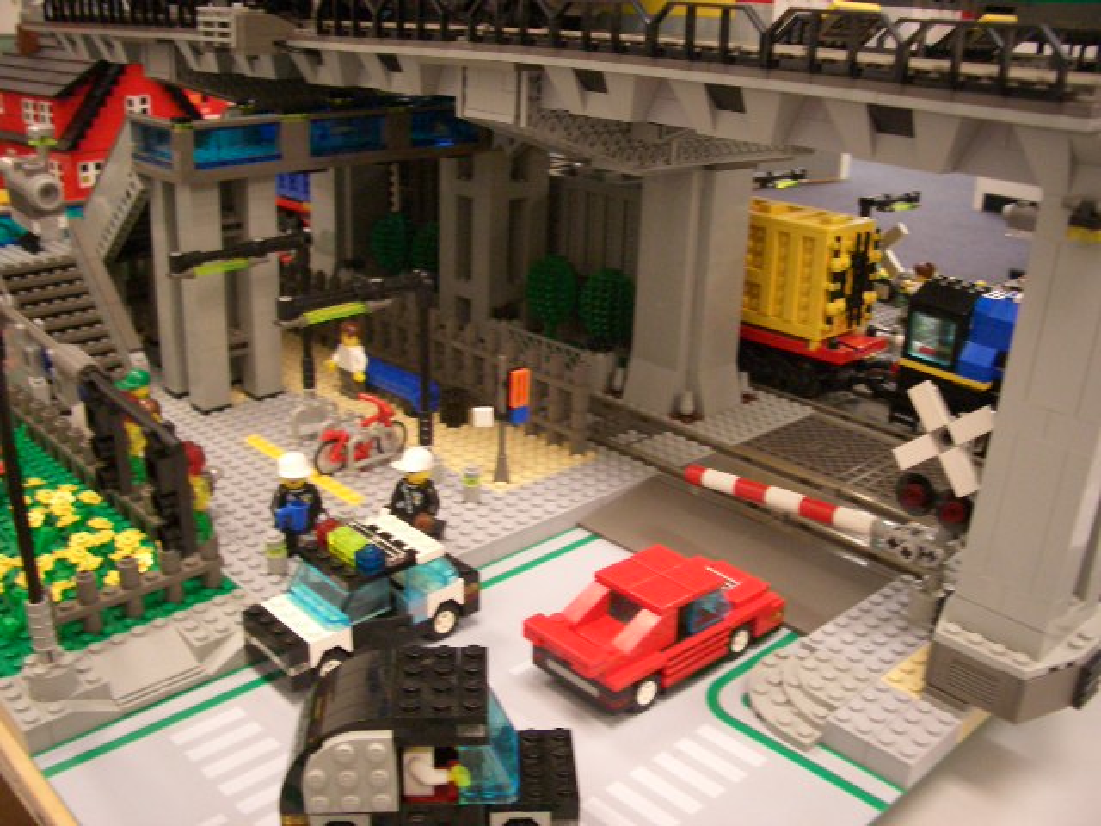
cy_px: 413
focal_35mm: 35
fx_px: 1113
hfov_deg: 52.6
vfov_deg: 40.7
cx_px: 550
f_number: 2.6
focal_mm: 5.8
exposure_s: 1/25
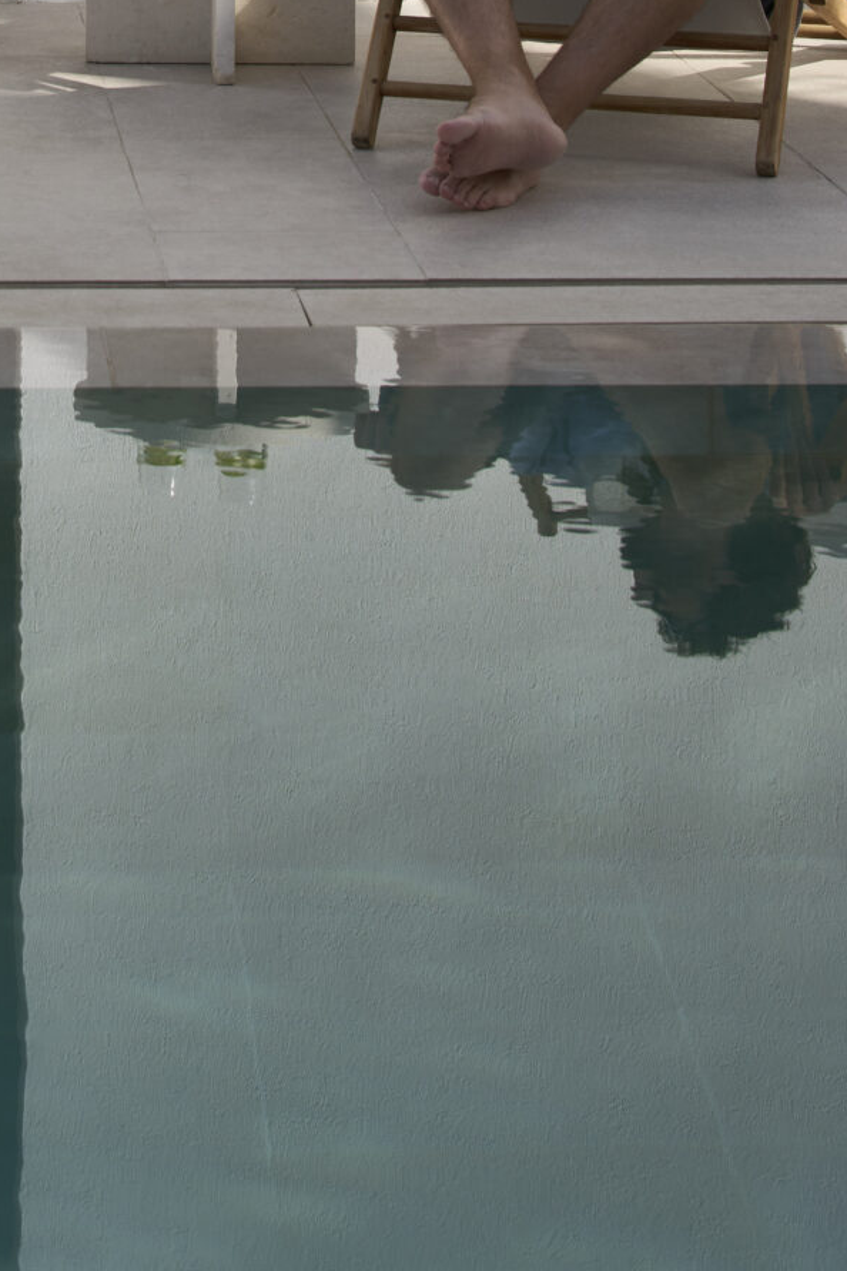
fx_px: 3952
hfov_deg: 12.1
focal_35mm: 112
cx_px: -11
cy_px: -521
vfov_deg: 16.9
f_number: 5.6
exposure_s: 1/500
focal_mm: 39
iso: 160
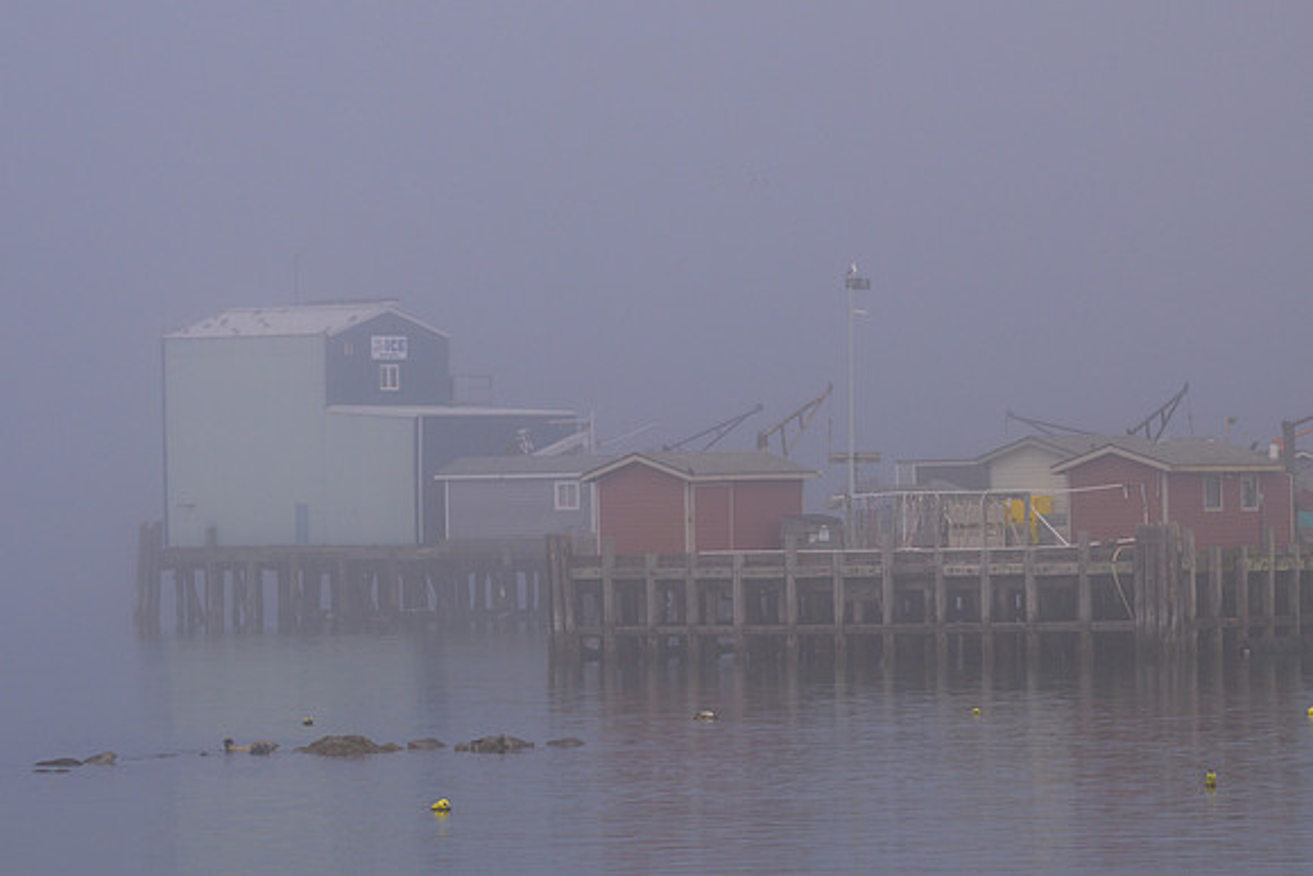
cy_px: 509
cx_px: 552
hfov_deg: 8.5
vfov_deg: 5.7
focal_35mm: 242
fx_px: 8825
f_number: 7.1
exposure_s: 1/1250
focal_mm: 200
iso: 160
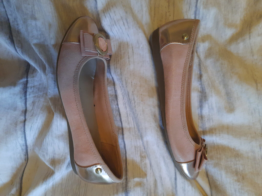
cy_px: 98
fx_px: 189
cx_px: 131
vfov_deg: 54.9
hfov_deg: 69.4
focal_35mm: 25
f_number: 2
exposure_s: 1/24
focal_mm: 4.6
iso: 400
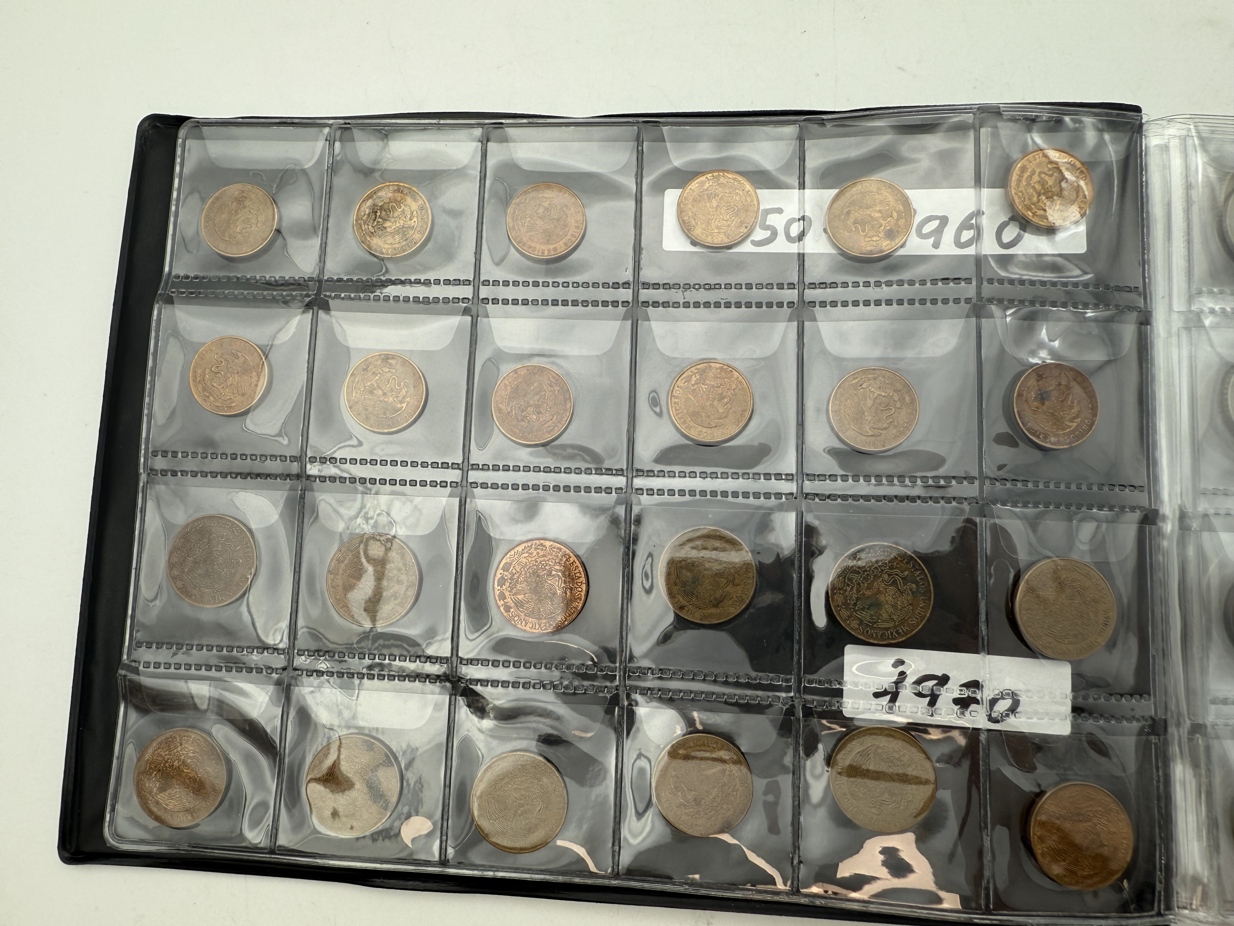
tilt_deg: -82.2
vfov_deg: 56.8
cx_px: 617
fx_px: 856
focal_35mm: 24
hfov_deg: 71.6
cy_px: 463
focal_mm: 2.22
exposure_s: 1/204
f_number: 2.2
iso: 40
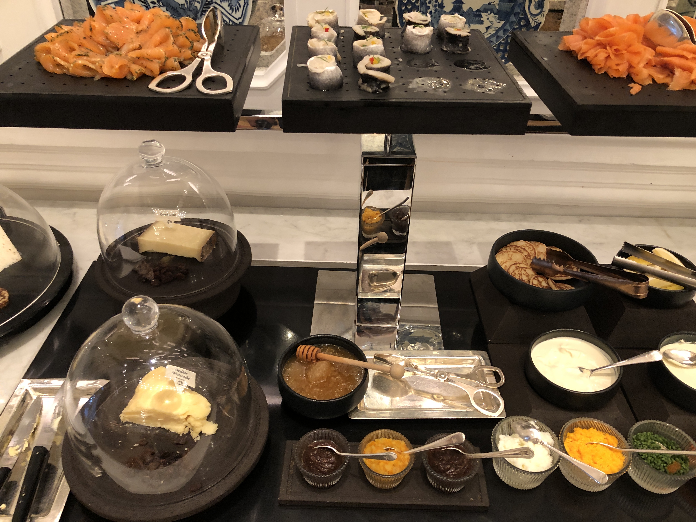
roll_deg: -2.0
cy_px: 261
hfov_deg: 63.4
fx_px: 563
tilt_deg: -38.2
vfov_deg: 49.7
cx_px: 348
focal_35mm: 28
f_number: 1.8
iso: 80
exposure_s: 1/17
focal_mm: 3.99
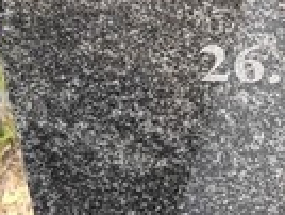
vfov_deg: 9.2
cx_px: 517
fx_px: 1328
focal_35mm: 161
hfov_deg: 11.4
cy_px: -28
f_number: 1.9
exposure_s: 1/330
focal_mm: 5.52
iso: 100
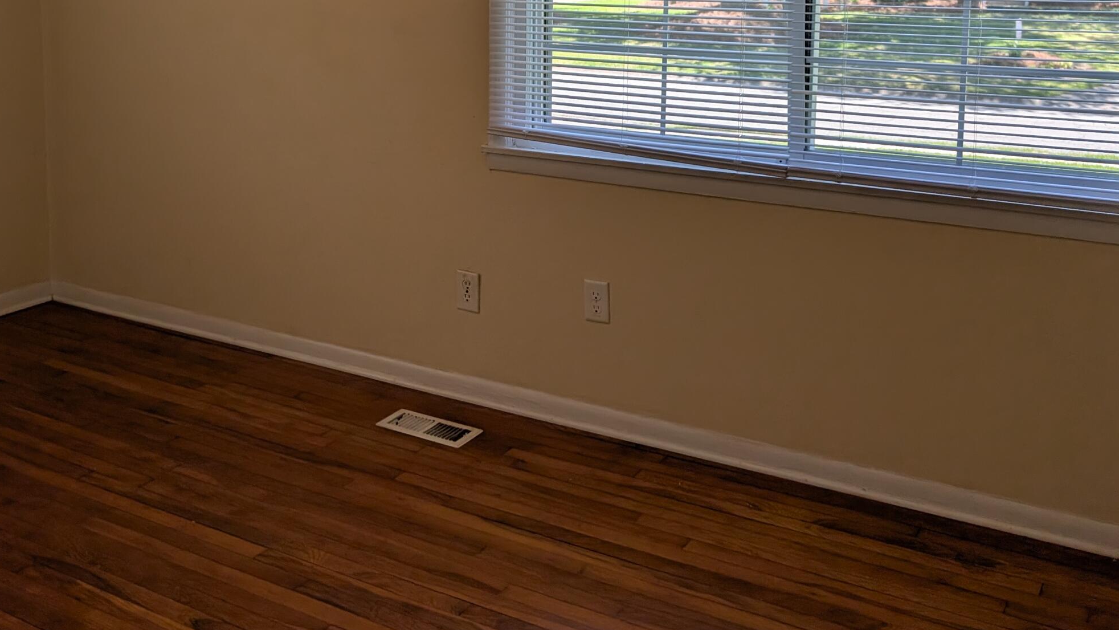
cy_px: 78
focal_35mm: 40
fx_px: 1187
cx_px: 438
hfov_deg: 50.1
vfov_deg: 28.7
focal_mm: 6.9
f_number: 1.68
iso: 22
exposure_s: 1/148
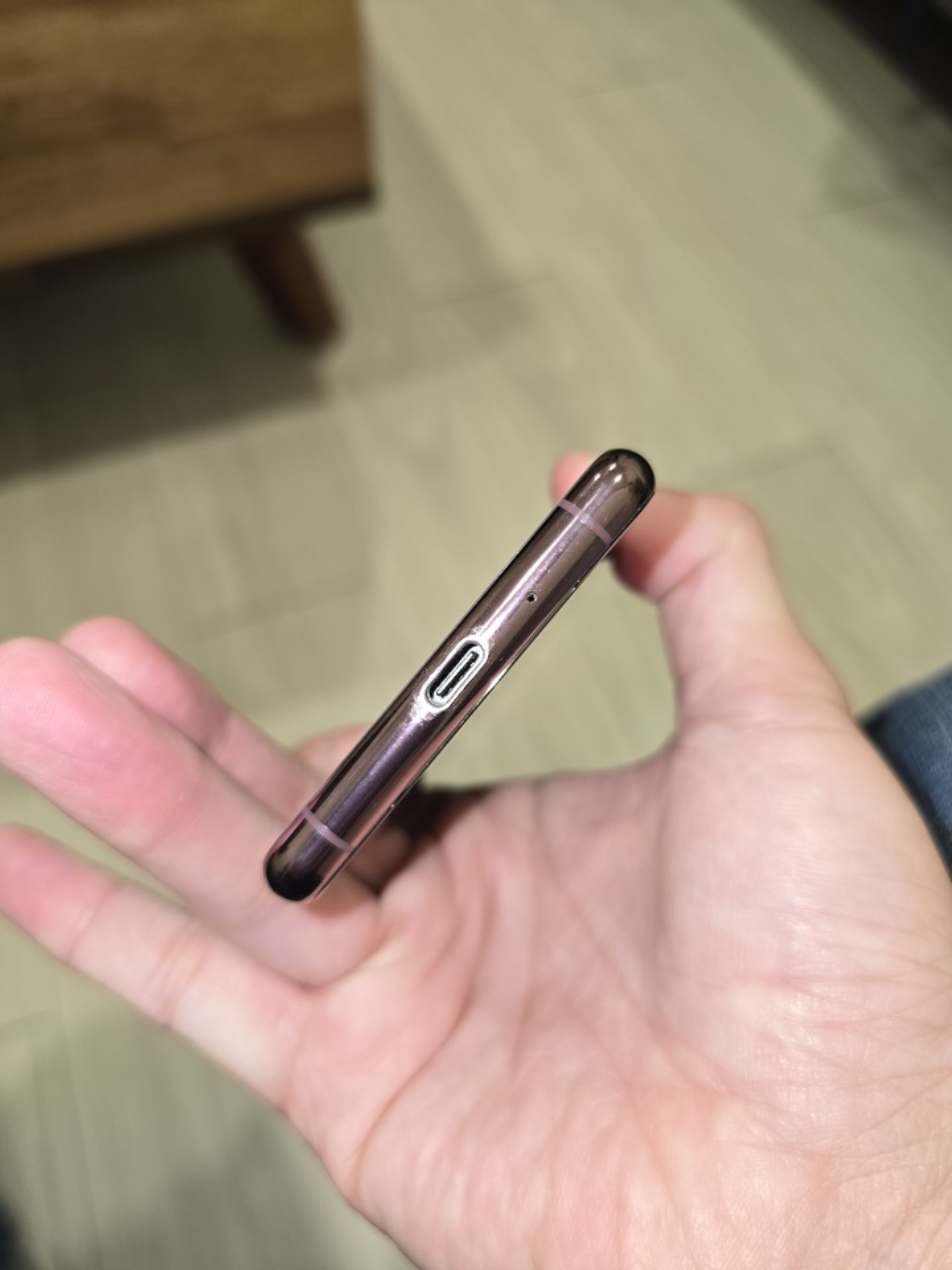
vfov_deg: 73.9
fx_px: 843
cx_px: 476
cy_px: 635
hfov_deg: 58.9
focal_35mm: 23
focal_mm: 6.3
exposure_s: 1/60
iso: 125
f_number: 1.7
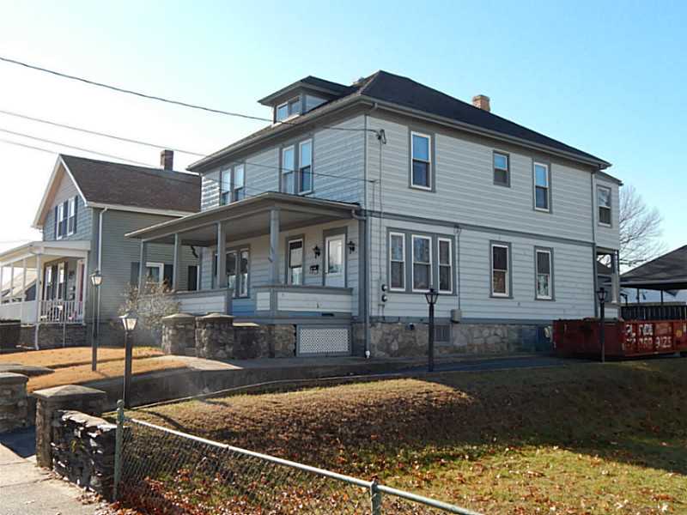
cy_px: 258
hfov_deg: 52.6
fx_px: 695
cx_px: 344
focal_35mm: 35
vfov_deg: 40.7
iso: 125
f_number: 3.3
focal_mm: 6.1
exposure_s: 1/640
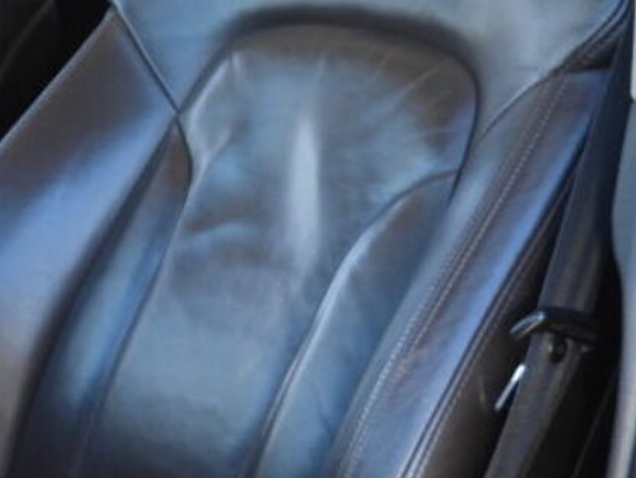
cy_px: 263
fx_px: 1691
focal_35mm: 92
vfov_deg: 16.1
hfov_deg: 20.0
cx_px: -131
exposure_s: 1/50
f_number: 2.8
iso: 100
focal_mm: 4.3
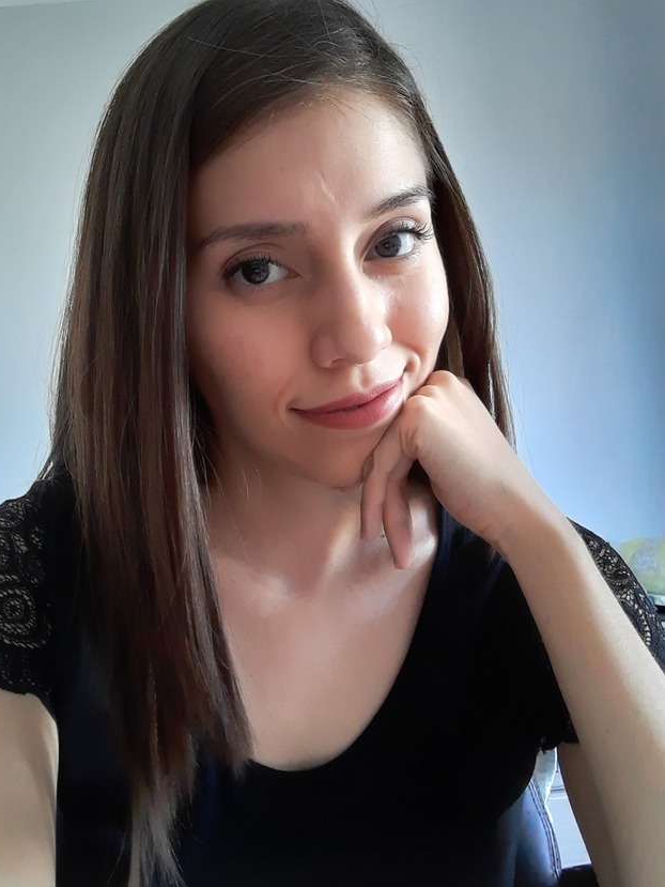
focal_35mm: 36
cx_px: 293
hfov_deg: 39.6
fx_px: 922
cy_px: 412
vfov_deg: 51.3
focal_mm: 2.66
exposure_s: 1/15
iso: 250
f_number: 2
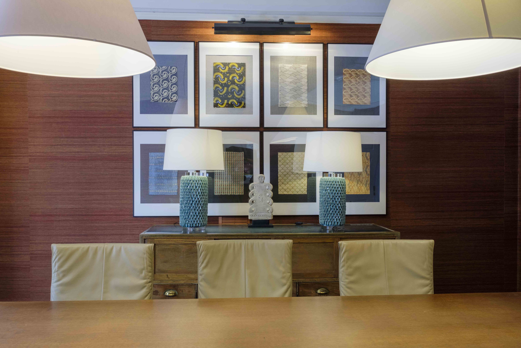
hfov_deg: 61.9
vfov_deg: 43.6
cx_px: 260
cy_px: 174
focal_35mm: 30
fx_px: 434
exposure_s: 1/6
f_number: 11
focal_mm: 20
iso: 400
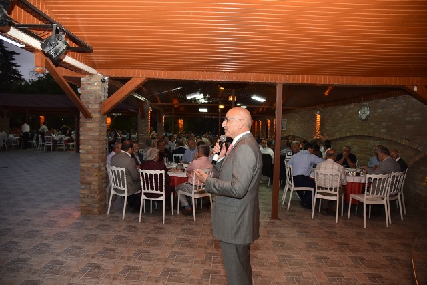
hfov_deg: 73.7
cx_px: 214
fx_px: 285
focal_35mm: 24
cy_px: 142
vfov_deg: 53.2
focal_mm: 24
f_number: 4
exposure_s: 1/125
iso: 640
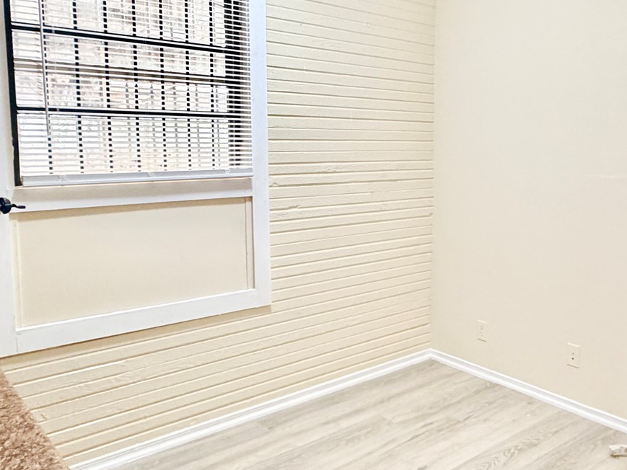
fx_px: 598
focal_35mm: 33
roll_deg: -1.3
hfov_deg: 53.4
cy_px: 208
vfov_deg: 42.9
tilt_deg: -6.2
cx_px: 452
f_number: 2.2
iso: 200
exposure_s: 1/60
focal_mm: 2.22
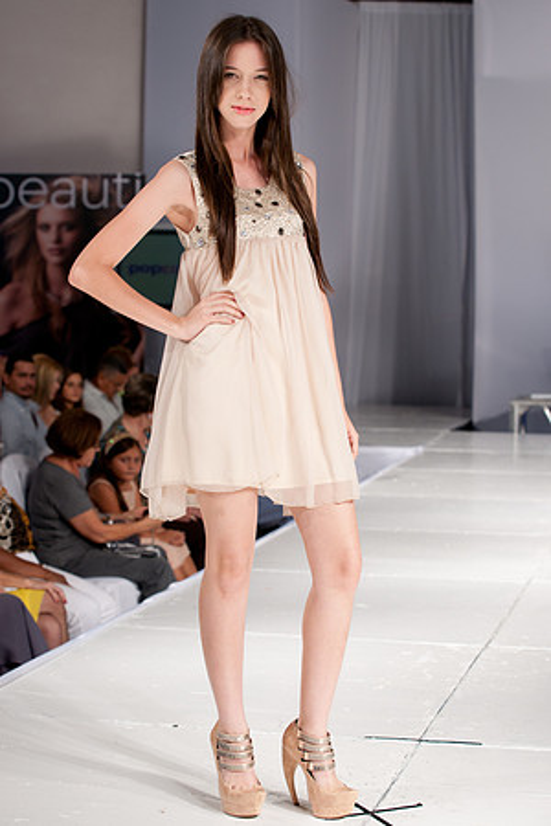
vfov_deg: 28.8
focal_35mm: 70
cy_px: 413
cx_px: 276
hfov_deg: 19.5
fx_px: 1607
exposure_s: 1/125
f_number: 5
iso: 200
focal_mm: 70
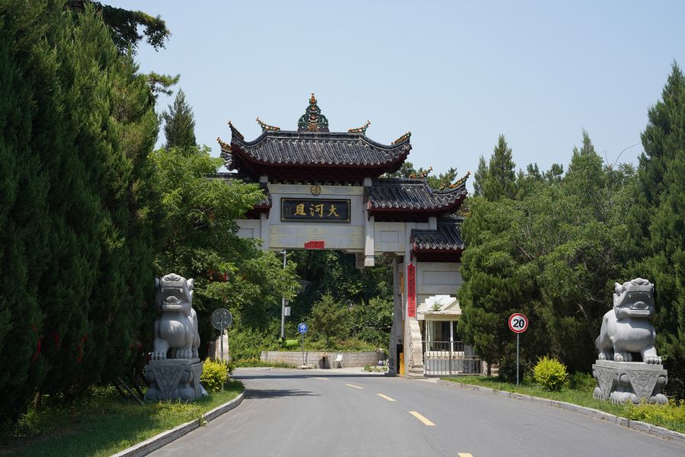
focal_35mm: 61
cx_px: 342
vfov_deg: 22.1
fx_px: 1168
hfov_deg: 32.7
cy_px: 228
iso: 320
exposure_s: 1/400
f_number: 11
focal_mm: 61.4
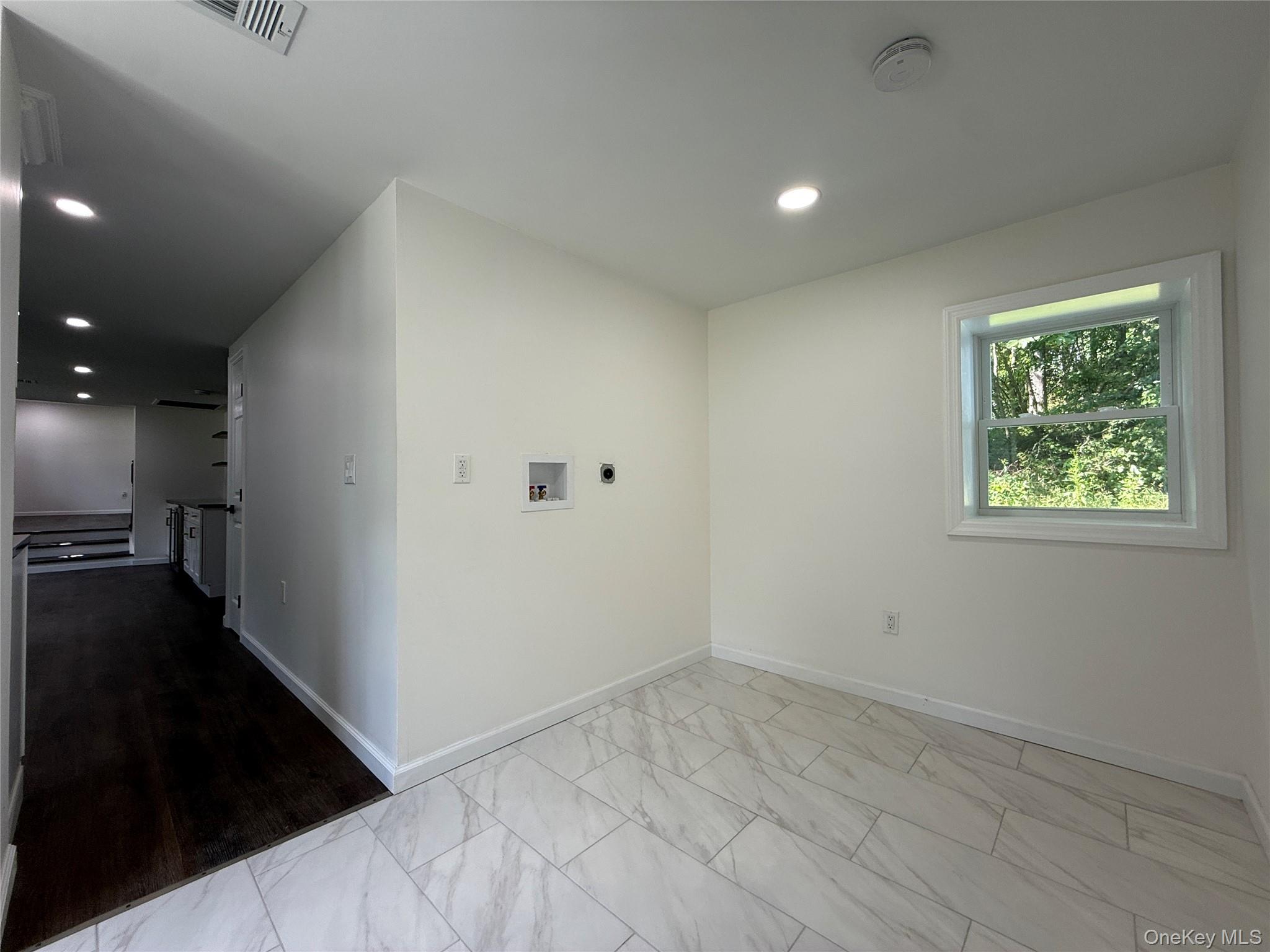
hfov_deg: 102.1
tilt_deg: +1.2
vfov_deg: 85.7
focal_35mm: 14
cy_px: 476
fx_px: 514
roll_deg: +0.4
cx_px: 635
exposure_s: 1/99
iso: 50
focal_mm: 2.22
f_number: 2.2
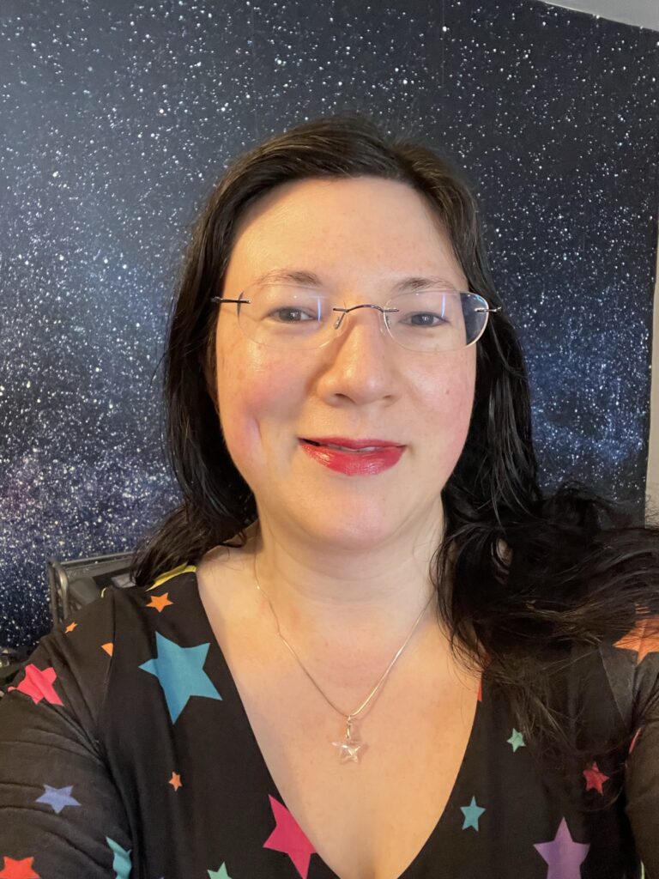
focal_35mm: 30
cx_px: 330
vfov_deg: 60.0
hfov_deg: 46.8
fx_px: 761
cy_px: 440
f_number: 2.2
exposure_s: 1/29
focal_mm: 2.71
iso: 400
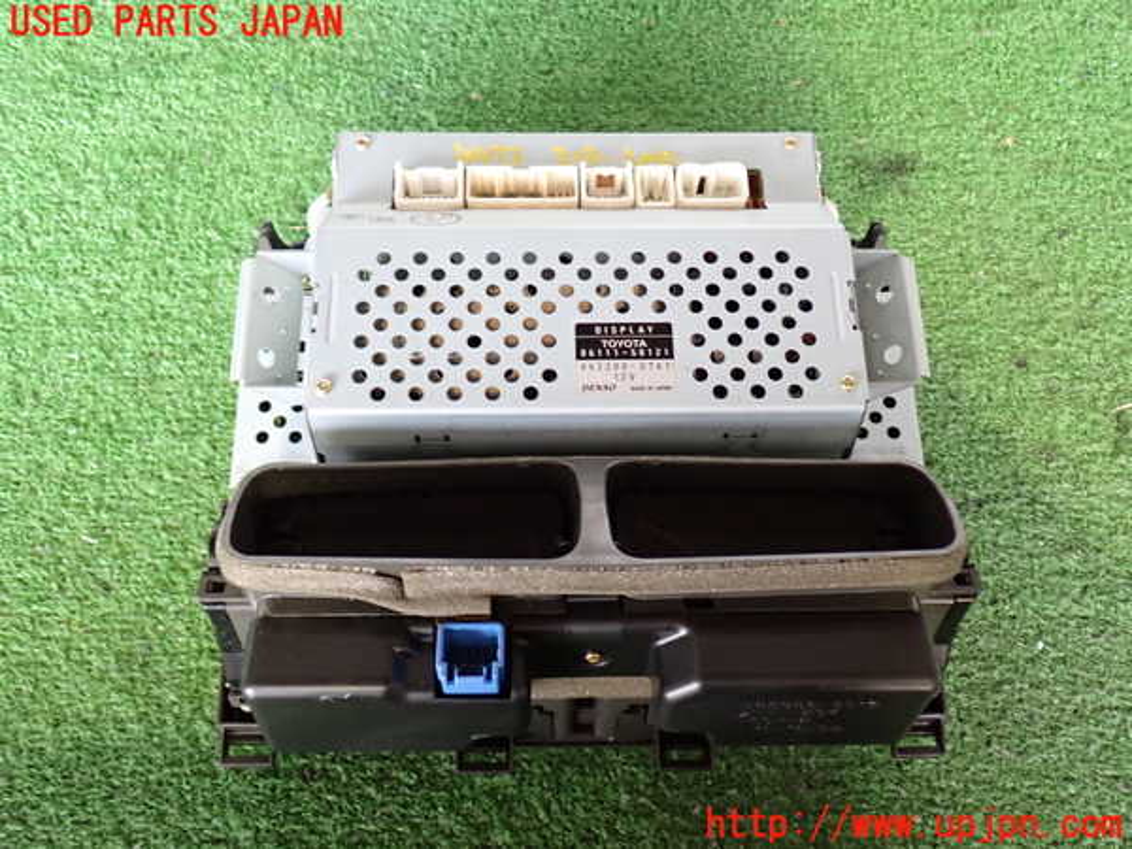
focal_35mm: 32
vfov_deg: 44.2
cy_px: 424
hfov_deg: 56.8
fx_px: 1046
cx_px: 566
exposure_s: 1/30
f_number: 2.4
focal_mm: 5.79
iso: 500
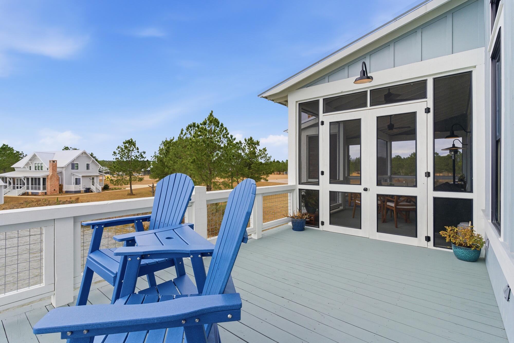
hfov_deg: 93.3
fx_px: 243
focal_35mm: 17
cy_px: 172
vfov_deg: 70.5
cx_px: 257
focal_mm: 17
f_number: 8
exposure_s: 1/4000
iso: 500
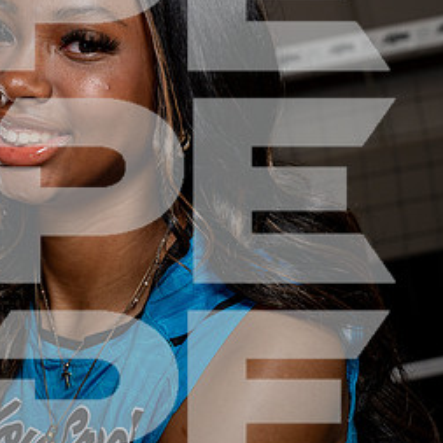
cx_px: -51
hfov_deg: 14.5
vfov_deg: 14.9
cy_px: 192
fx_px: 1694
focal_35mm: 117
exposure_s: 1/250
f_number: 8
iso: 100
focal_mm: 60
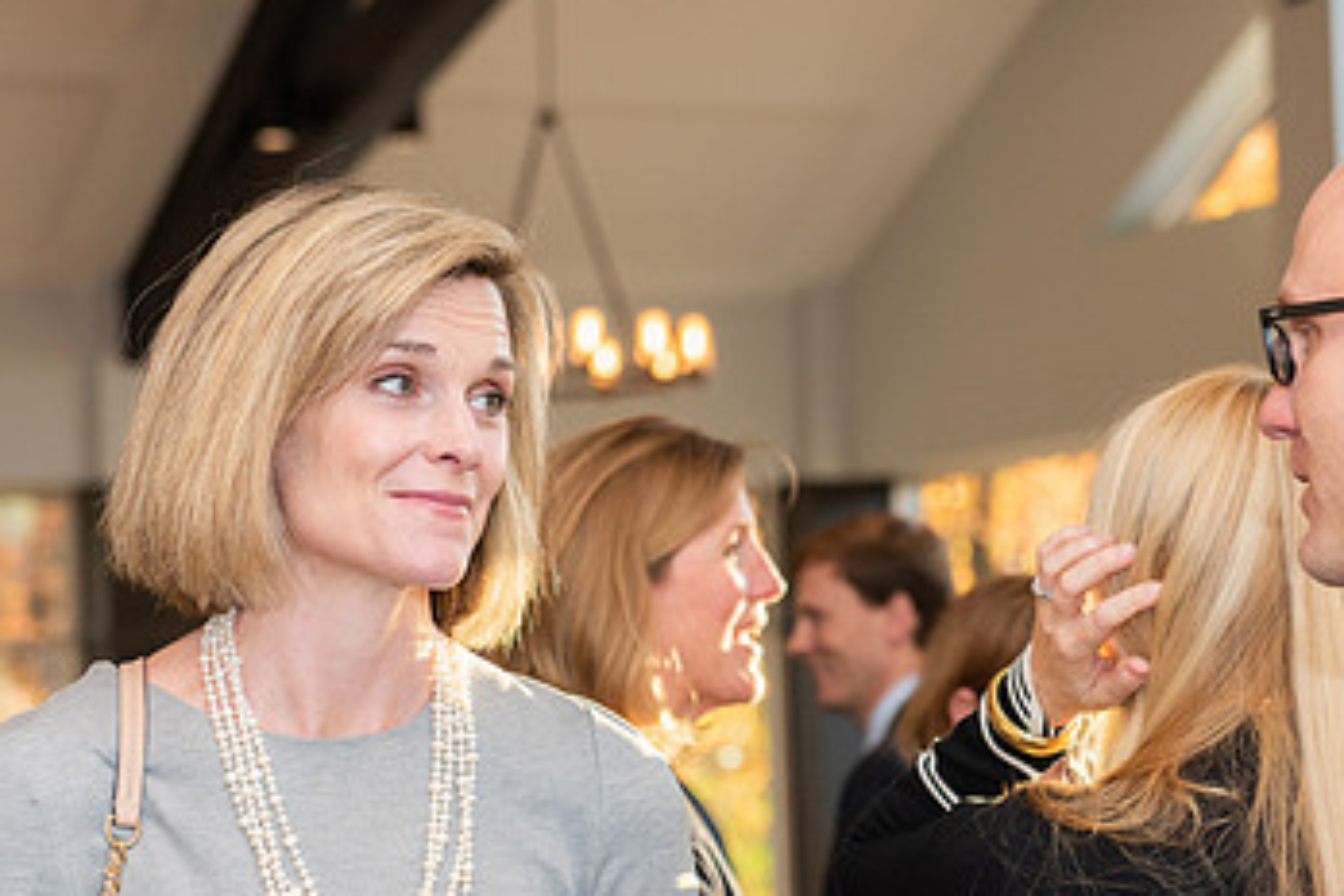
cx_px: 768
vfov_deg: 11.3
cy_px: 659
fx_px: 4517
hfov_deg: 16.9
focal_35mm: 121
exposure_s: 1/250
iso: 640
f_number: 4
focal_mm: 70
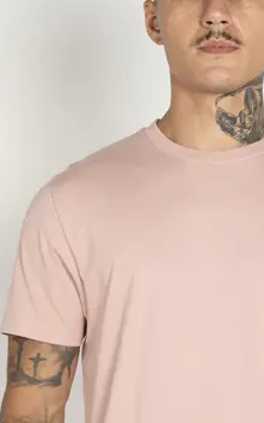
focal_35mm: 136
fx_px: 1567
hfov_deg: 9.6
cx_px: 214
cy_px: 332
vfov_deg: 15.3
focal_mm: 59
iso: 100
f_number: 10
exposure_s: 1/125
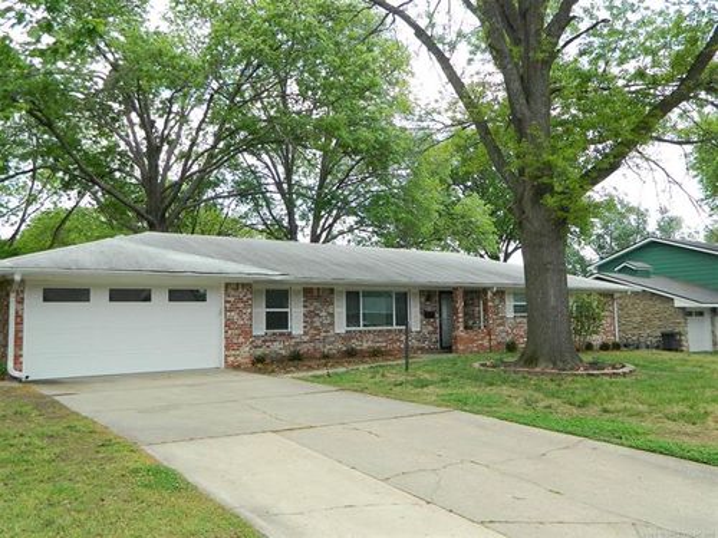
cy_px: 269
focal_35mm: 31
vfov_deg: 45.4
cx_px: 359
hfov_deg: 58.4
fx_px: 643
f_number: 3.2
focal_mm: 5.6
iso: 80
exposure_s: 1/250
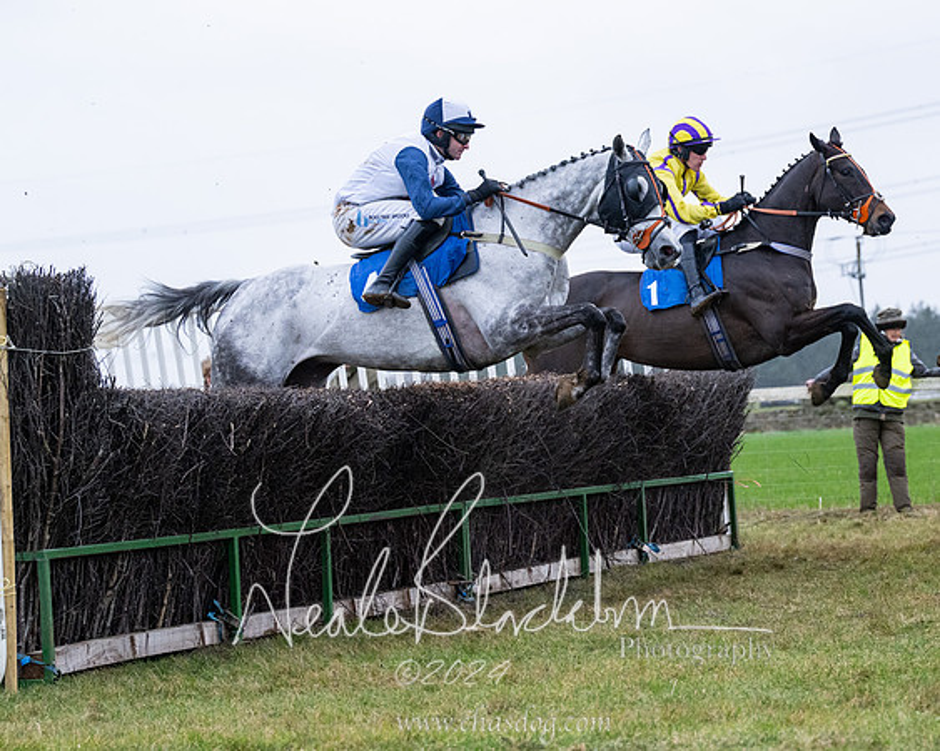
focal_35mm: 128
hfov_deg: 15.0
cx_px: 644
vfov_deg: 12.0
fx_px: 3571
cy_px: 418
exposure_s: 1/1600
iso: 1250
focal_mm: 79
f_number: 3.5
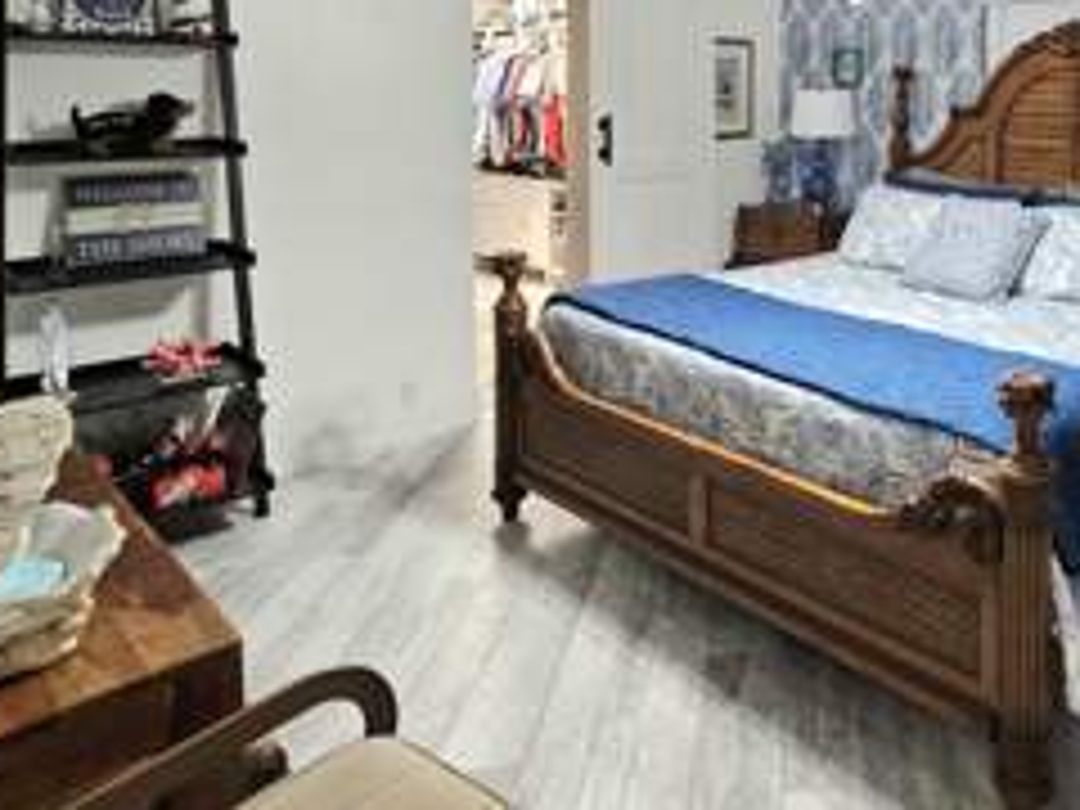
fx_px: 811
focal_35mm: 26
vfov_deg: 48.5
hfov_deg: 61.6
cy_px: 110
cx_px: 868
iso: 320
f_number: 2.2
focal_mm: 2.2
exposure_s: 1/40
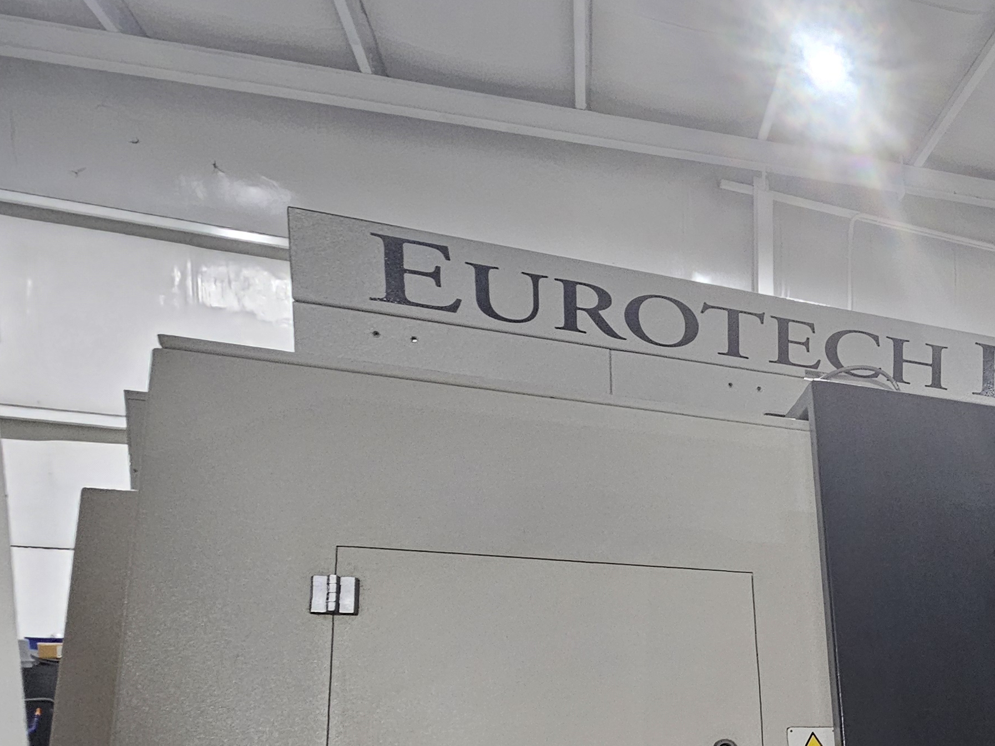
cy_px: 763
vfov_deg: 41.3
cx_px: 1007
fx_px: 834
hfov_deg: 49.6
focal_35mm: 29
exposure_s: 1/40
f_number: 2.2
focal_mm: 2.2
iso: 320
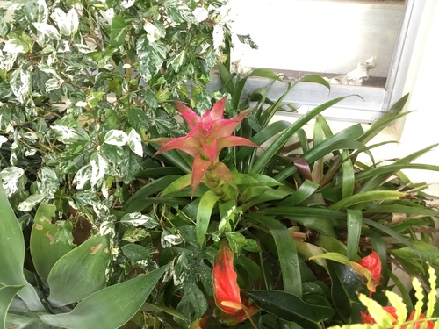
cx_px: 220
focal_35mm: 31
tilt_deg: -32.1
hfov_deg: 58.4
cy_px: 164
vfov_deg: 45.4
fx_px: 393
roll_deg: -0.9
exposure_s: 1/30
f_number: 2.4
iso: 40
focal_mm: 3.3
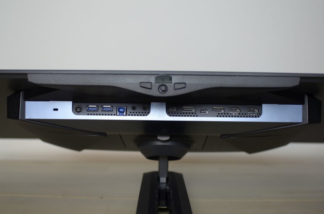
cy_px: 107
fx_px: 472
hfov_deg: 37.9
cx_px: 162
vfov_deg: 25.7
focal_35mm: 52
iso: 640
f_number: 2.5
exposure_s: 1/250
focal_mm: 35
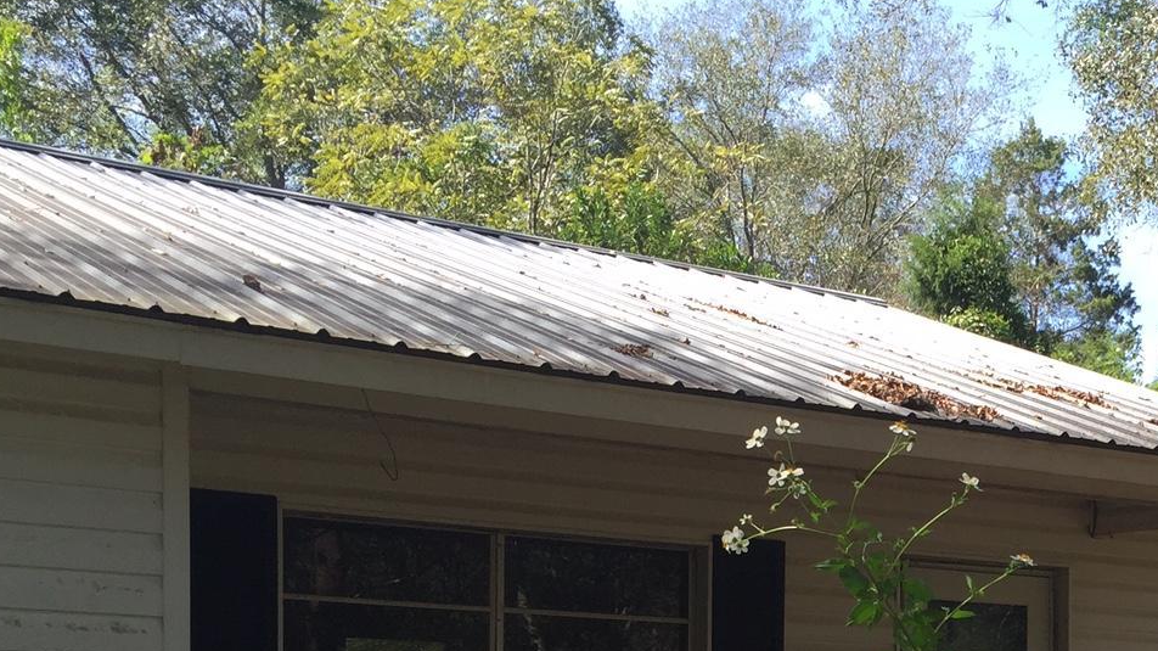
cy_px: 859
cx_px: 1058
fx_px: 2088
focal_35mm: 68
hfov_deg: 29.6
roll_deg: -1.0
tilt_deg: -0.7
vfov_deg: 16.7
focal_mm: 4.15
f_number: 2.2
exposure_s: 1/482
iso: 32
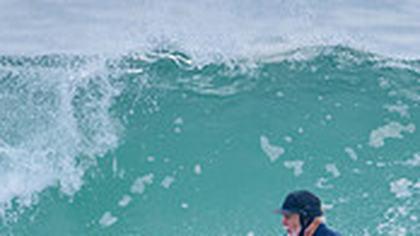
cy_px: 317
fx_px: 23795
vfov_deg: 0.6
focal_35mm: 2136
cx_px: 321
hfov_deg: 1.0
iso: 800
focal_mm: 500
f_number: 5.6
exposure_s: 1/2000
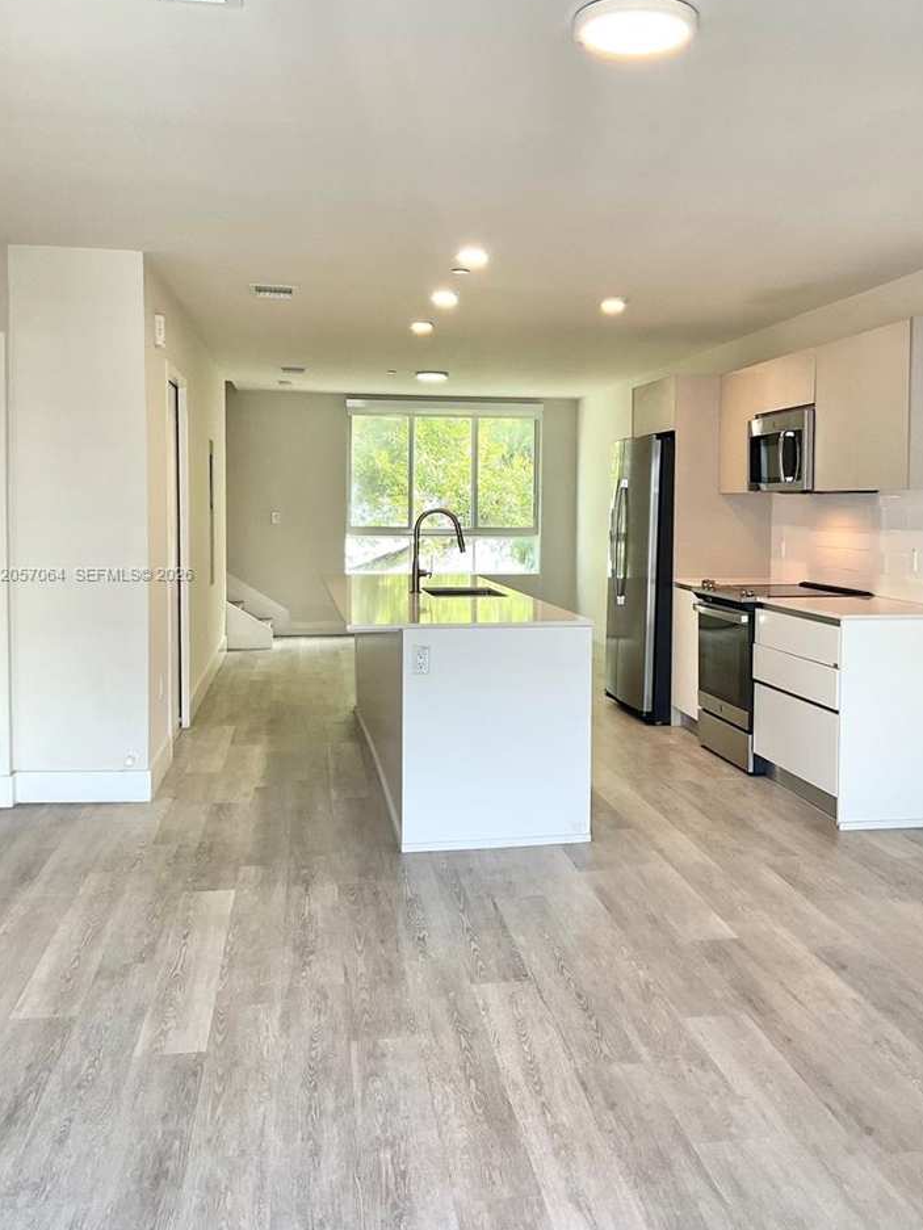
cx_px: 502
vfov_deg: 55.3
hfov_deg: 42.9
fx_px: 1173
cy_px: 575
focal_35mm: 33
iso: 50
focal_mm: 3
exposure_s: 1/60
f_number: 1.8
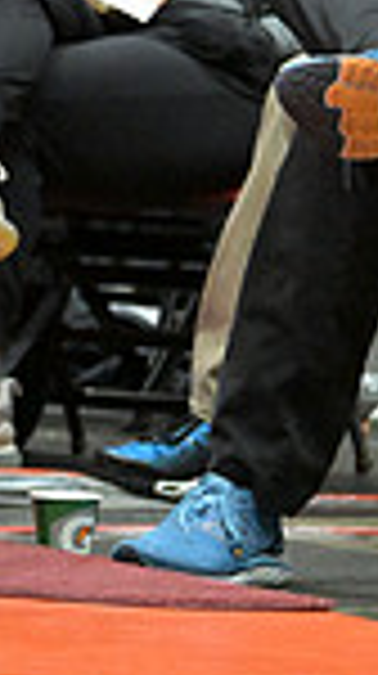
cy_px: -79
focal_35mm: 547
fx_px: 9780
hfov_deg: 2.2
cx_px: -824
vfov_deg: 3.9
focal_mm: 135
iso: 6400
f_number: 2.8
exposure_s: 1/800
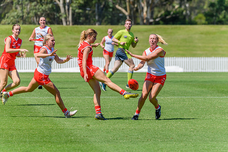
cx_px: 117
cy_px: 76
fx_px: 2331
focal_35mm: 368
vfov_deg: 3.7
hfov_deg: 5.6
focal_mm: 350
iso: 800
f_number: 9
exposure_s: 1/2000
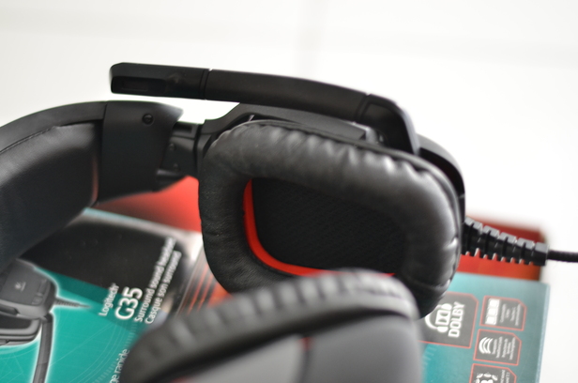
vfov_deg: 18.1
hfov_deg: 27.0
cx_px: 289
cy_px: 192
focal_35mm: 75
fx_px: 1202
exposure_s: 1/15
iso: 400
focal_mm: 50
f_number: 1.8
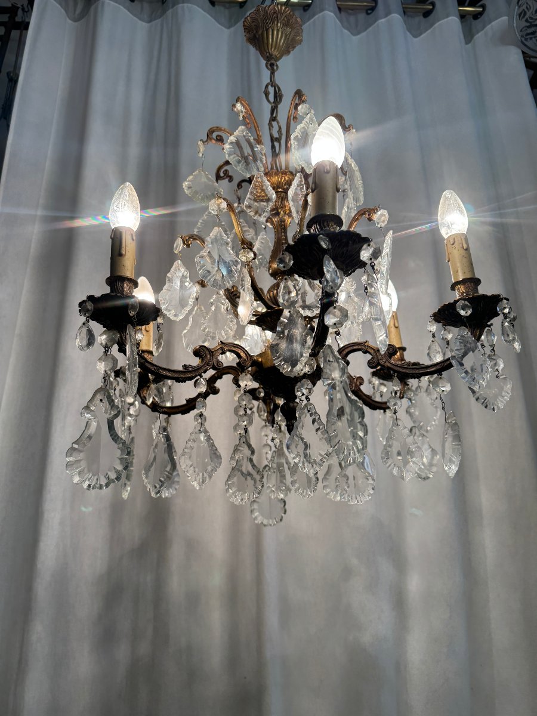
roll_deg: +1.2
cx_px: 268
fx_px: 496
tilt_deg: +21.3
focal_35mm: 24
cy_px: 358
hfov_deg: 56.8
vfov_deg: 71.6
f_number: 1.78
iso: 64
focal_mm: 6.76
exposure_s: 1/100
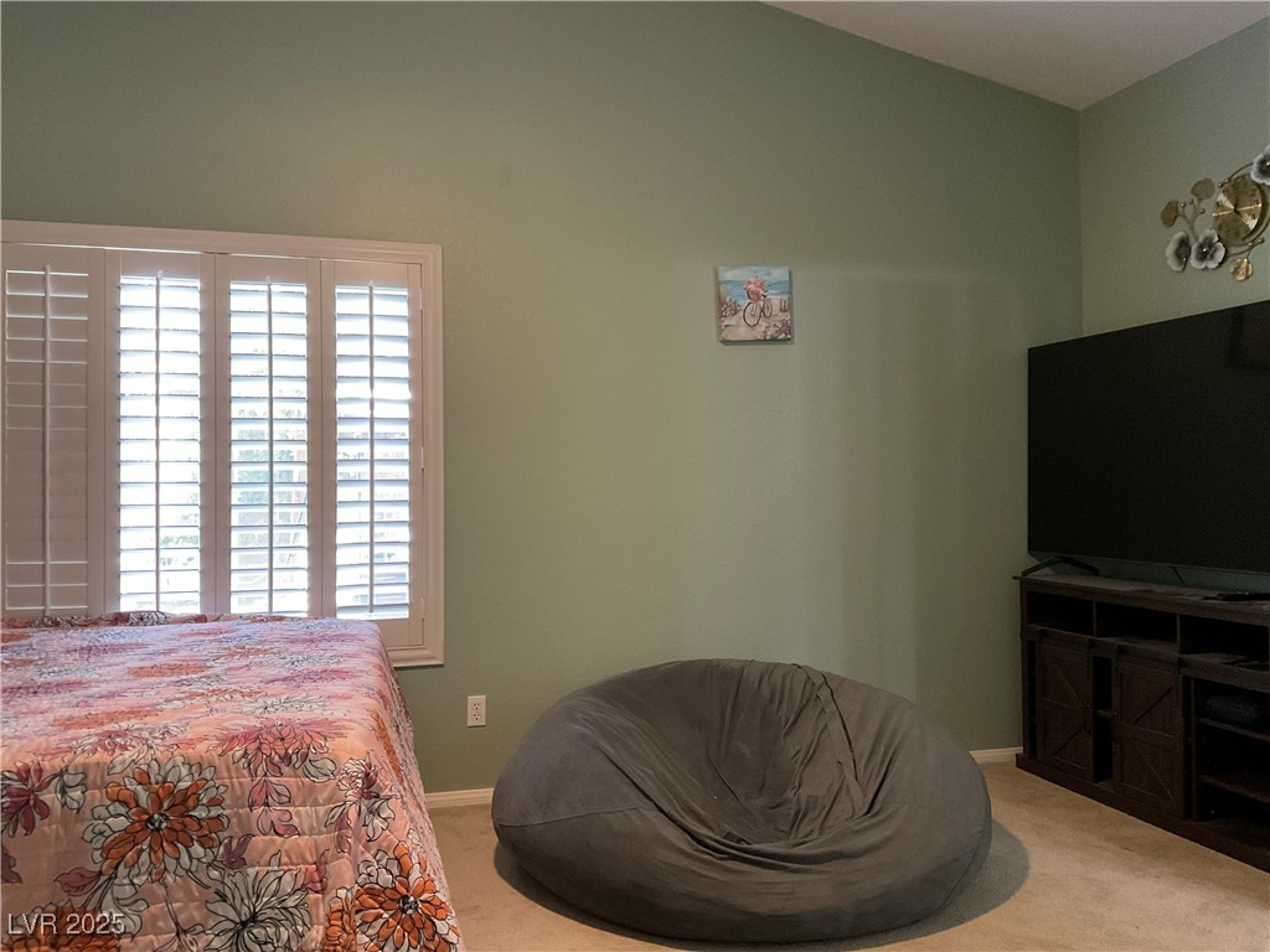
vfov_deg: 48.2
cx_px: 635
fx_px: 1064
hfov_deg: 61.7
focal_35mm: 29
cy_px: 476
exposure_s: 1/40
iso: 250
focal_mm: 3
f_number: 1.8
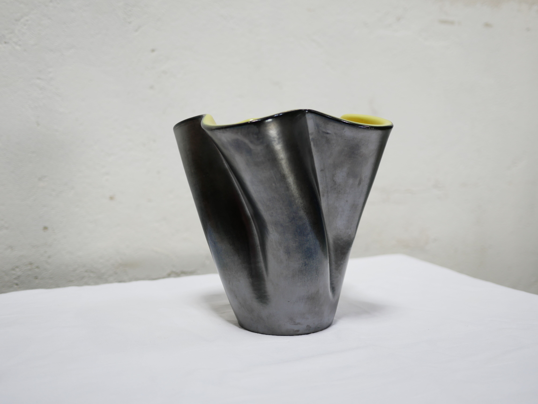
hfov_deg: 46.8
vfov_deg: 36.0
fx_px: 622
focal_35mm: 40
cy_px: 202
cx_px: 269
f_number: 1.7
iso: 200
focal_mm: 20
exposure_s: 1/80
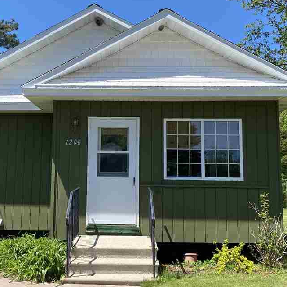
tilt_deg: +6.5
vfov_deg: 36.8
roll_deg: -1.3
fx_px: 431
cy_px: 137
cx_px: 111
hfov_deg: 36.6
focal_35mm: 46
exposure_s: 1/1653
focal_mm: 4.25
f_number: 1.8
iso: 32
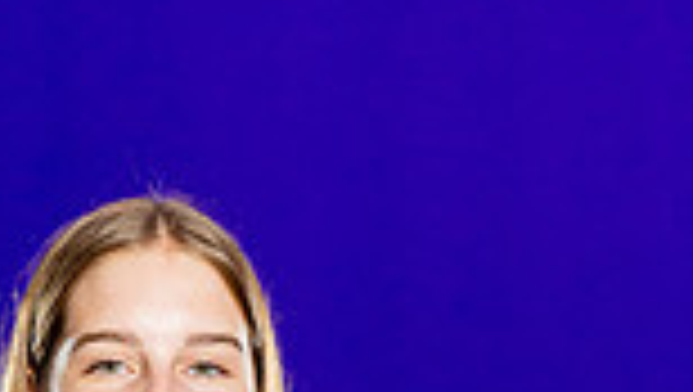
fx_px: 2870
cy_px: 919
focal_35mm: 156
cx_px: 144
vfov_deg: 7.3
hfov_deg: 13.7
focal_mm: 51
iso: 2500
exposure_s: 1/250
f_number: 8
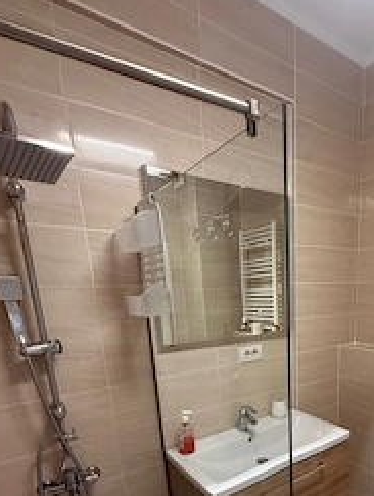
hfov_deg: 56.2
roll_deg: +0.8
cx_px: 280
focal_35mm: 23
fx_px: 330
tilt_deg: -12.5
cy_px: 369
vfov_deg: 69.2
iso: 320
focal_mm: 2.22
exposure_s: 1/50
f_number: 2.2
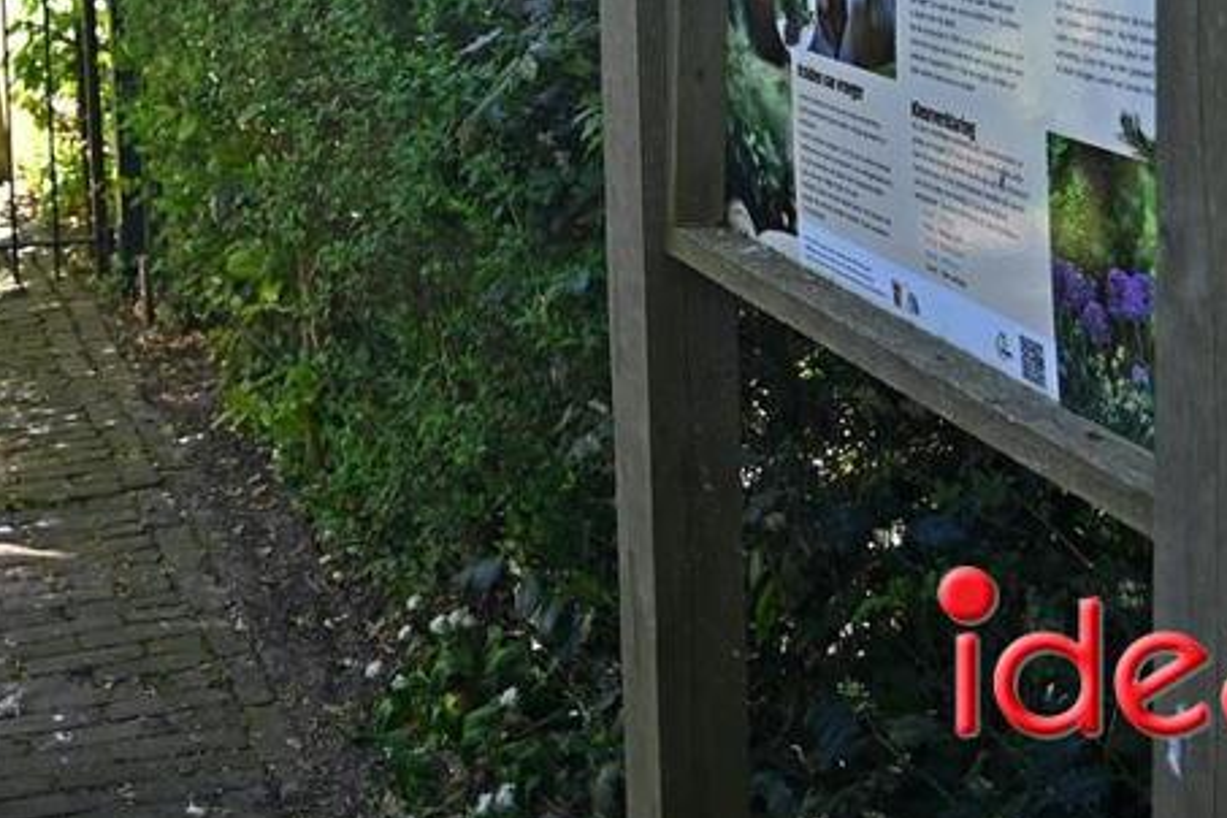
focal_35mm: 70
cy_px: -26
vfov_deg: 18.9
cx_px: 244
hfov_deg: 28.2
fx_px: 2386
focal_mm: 21.5
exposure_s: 1/250
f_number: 4
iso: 360
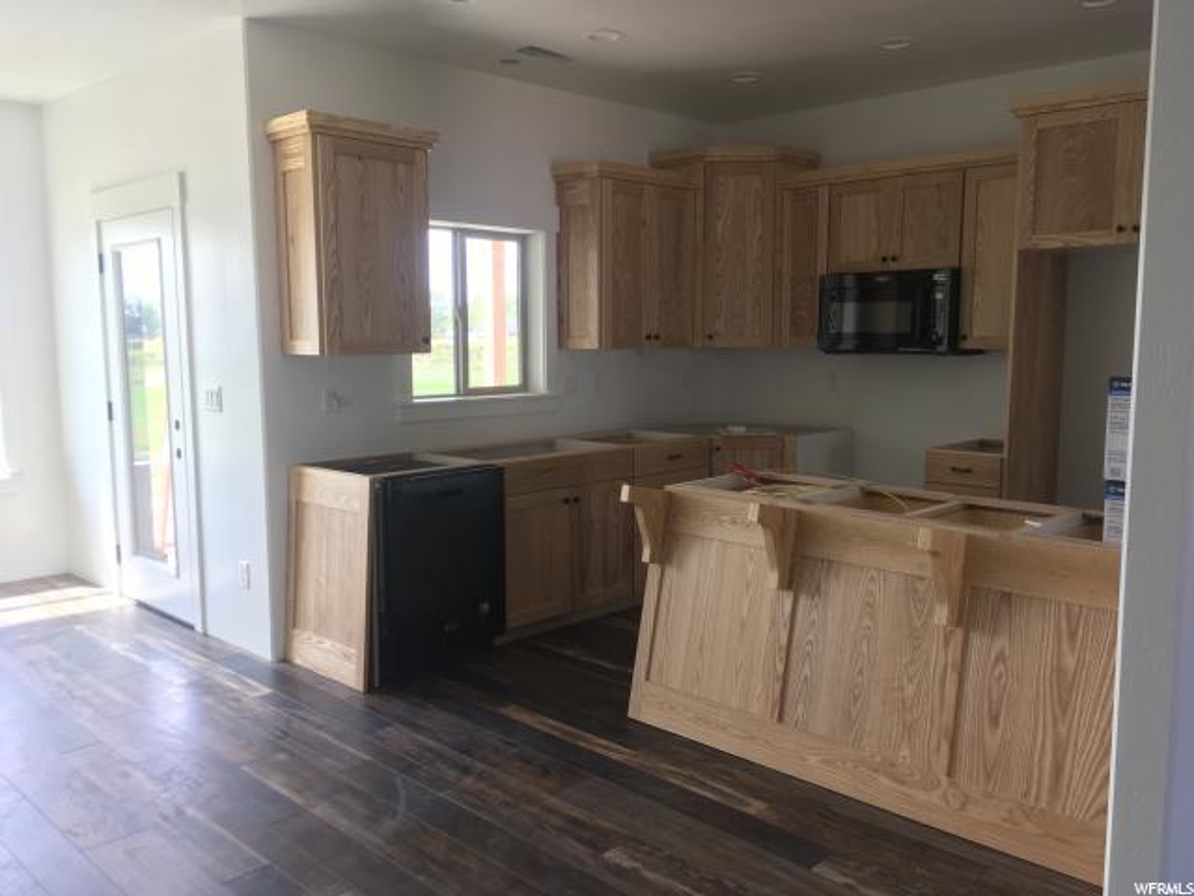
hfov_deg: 61.7
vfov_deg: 48.2
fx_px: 1000
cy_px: 448
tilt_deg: -6.6
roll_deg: +0.3
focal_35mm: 29
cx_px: 597
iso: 32
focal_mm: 4.15
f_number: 2.2
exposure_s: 1/60
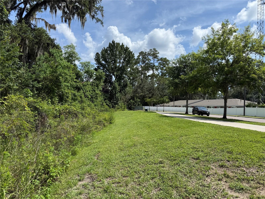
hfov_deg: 71.6
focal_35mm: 24
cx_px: 132
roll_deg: -1.8
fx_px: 184
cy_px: 100
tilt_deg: +2.3
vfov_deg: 56.8
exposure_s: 1/4167
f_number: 1.78
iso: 80
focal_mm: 6.76
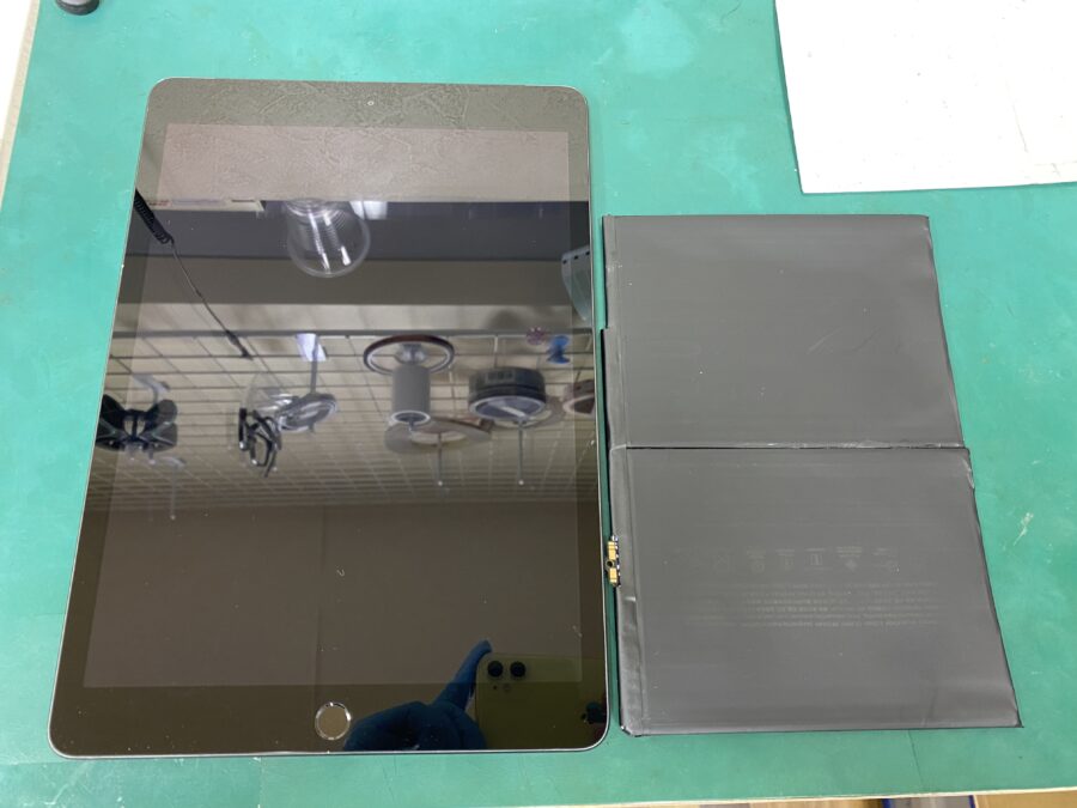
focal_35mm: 26
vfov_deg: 53.1
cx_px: 538
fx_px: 809
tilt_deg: -71.7
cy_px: 404
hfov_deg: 67.3
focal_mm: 4.25
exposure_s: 1/50
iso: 200
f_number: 1.8
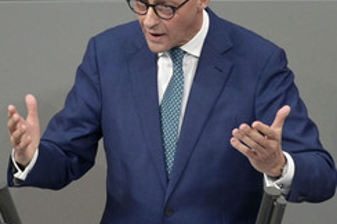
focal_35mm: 926
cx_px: 148
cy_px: 113
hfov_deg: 2.2
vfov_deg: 1.5
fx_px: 8657
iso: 10000
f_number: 5.6
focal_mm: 500
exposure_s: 1/320
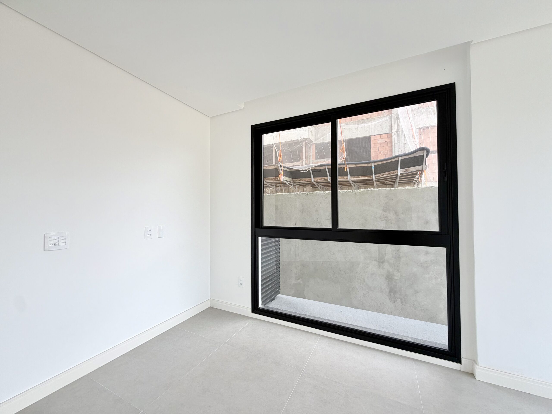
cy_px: 207
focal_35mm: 14
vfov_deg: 85.7
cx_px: 276
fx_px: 223
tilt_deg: +1.5
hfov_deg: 102.1
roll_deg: +0.1
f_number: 2.2
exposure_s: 1/176
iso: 40
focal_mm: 2.22
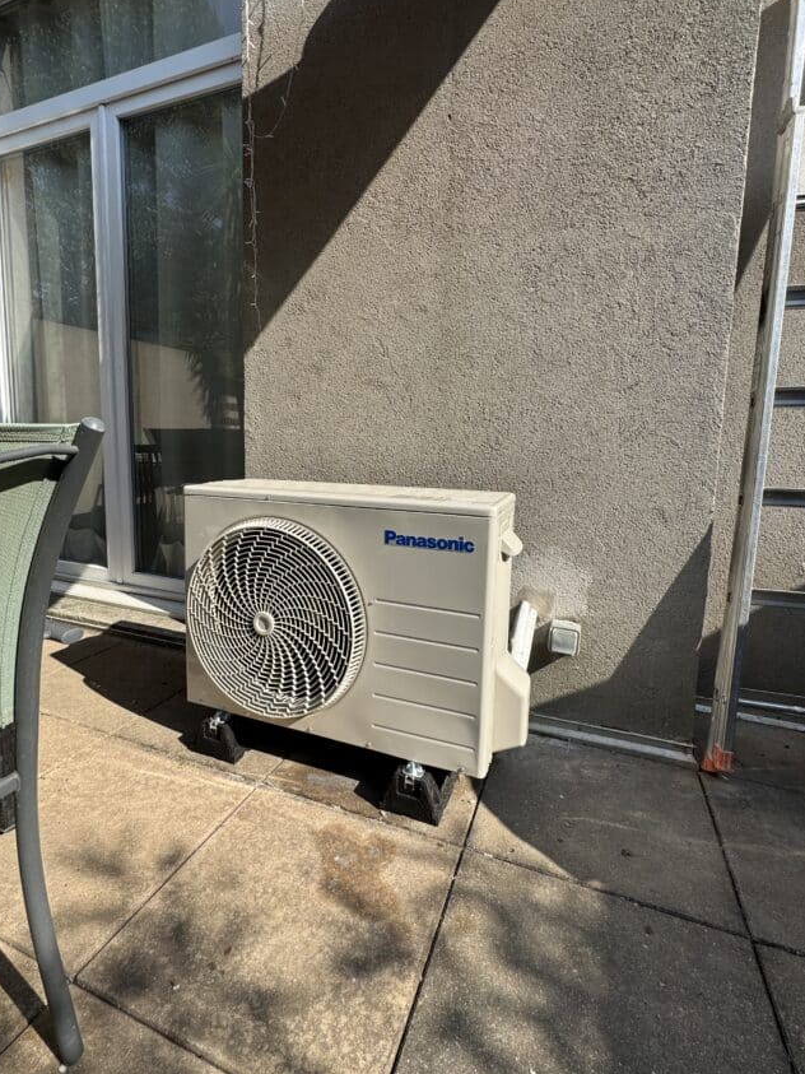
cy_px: 494
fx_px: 527
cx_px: 376
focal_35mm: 17
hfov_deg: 74.6
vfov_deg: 90.9
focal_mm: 2.22
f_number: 2.2
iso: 50
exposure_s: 1/1346
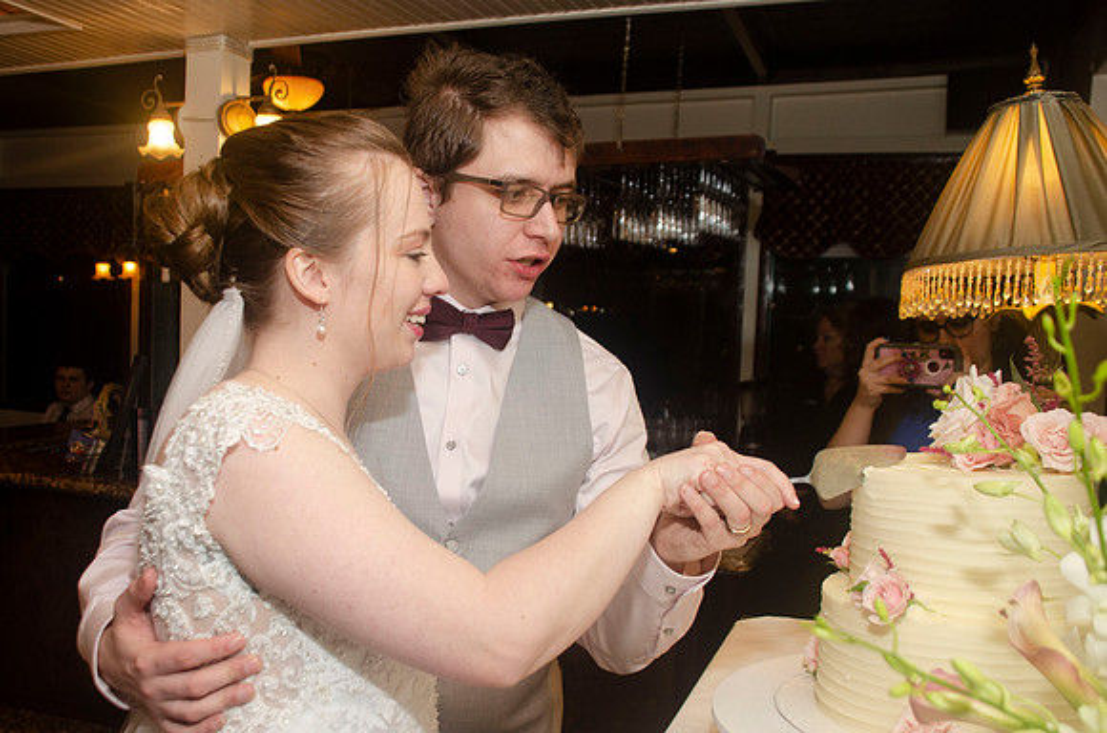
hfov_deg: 52.1
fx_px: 1129
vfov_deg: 36.0
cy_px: 393
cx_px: 490
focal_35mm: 37
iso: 400
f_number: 3.8
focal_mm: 22
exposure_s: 1/60
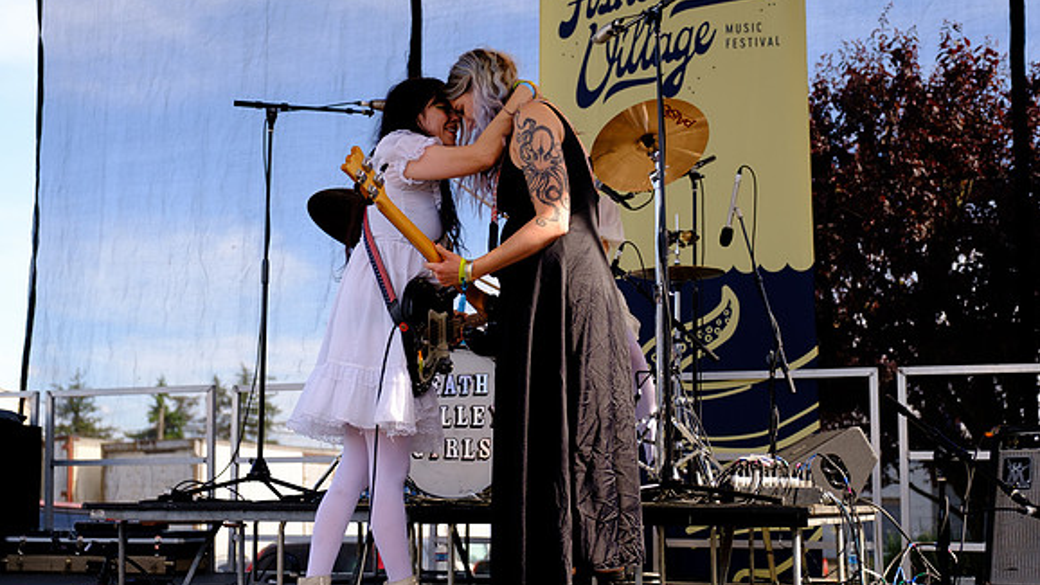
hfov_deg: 42.9
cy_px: 339
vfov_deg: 24.9
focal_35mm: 48
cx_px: 516
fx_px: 1324
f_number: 2.8
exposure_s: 1/1000
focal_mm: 30.2
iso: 160
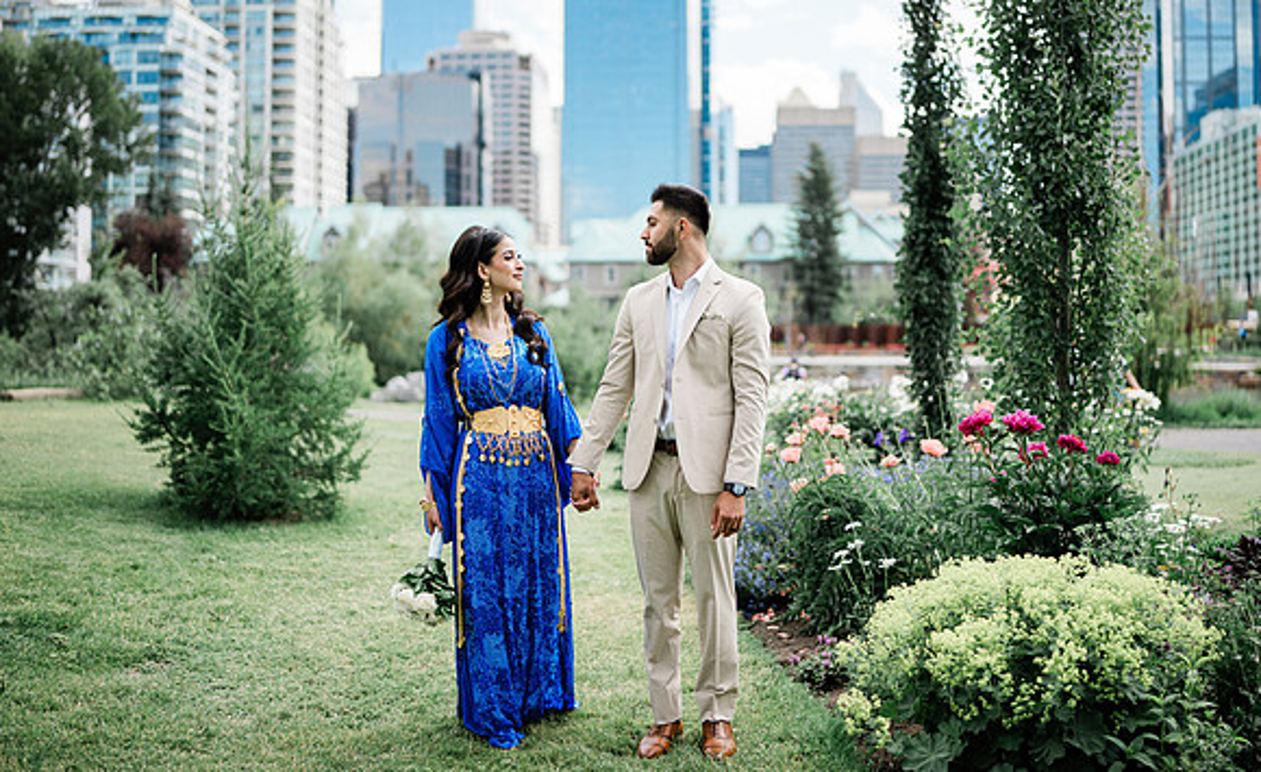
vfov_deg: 32.0
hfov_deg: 50.3
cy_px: 312
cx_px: 690
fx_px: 1341
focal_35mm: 39
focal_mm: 35
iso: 125
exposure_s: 1/4000
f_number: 1.2
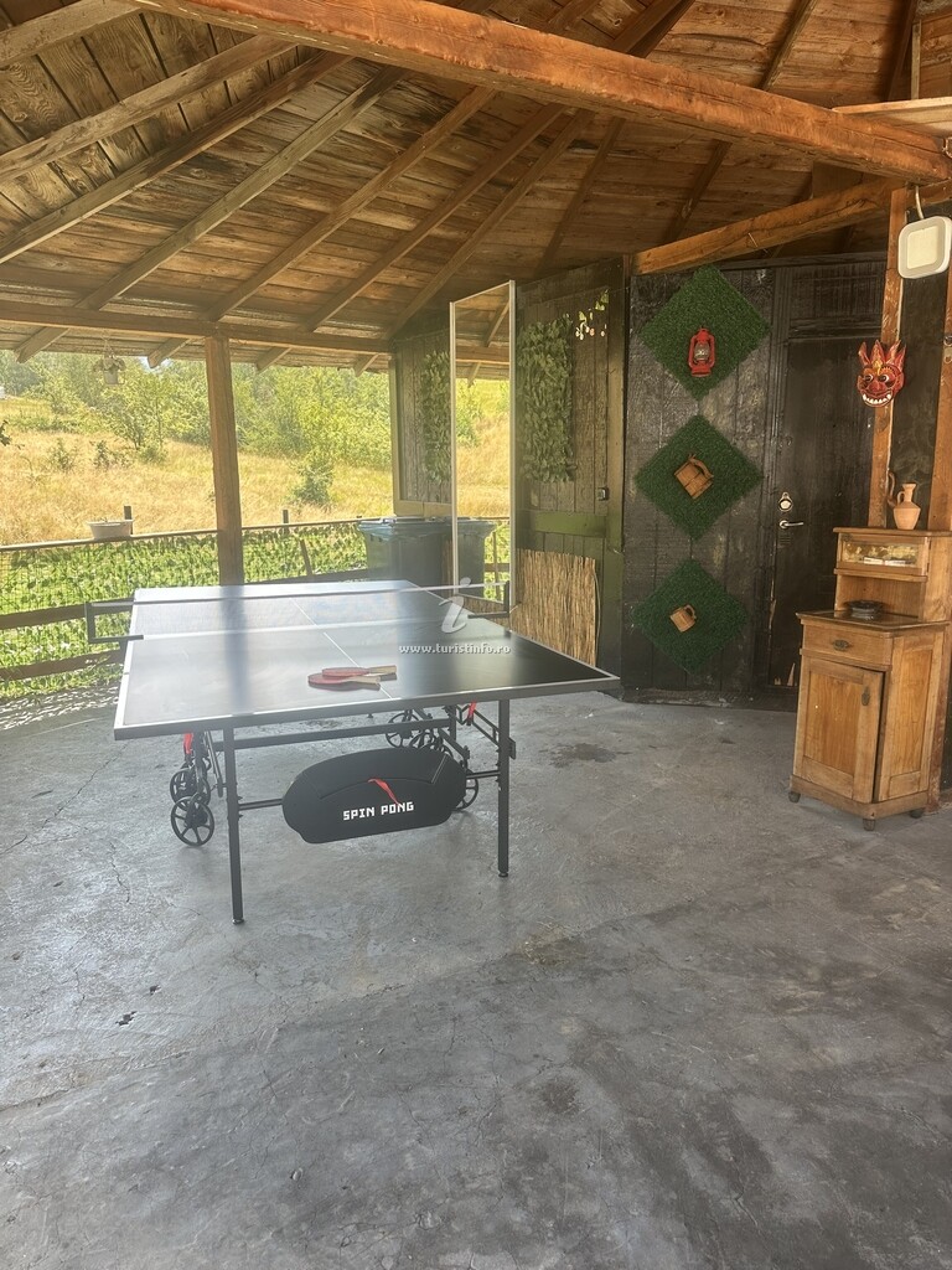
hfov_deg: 56.8
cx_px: 476
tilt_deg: -9.3
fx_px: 880
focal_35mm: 24
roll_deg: -0.9
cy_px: 635
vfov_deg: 71.6
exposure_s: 1/380
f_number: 1.78
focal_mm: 6.86
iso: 80
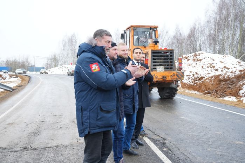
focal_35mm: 38
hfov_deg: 50.7
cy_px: 82
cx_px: 122
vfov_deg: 35.1
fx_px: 259
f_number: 5.6
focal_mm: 38
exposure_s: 1/125
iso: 800
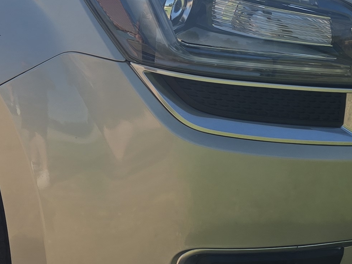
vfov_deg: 15.6
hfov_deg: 18.8
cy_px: 61
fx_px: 956
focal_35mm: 94
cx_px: -150
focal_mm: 6.3
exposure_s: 1/568
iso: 12
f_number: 1.7
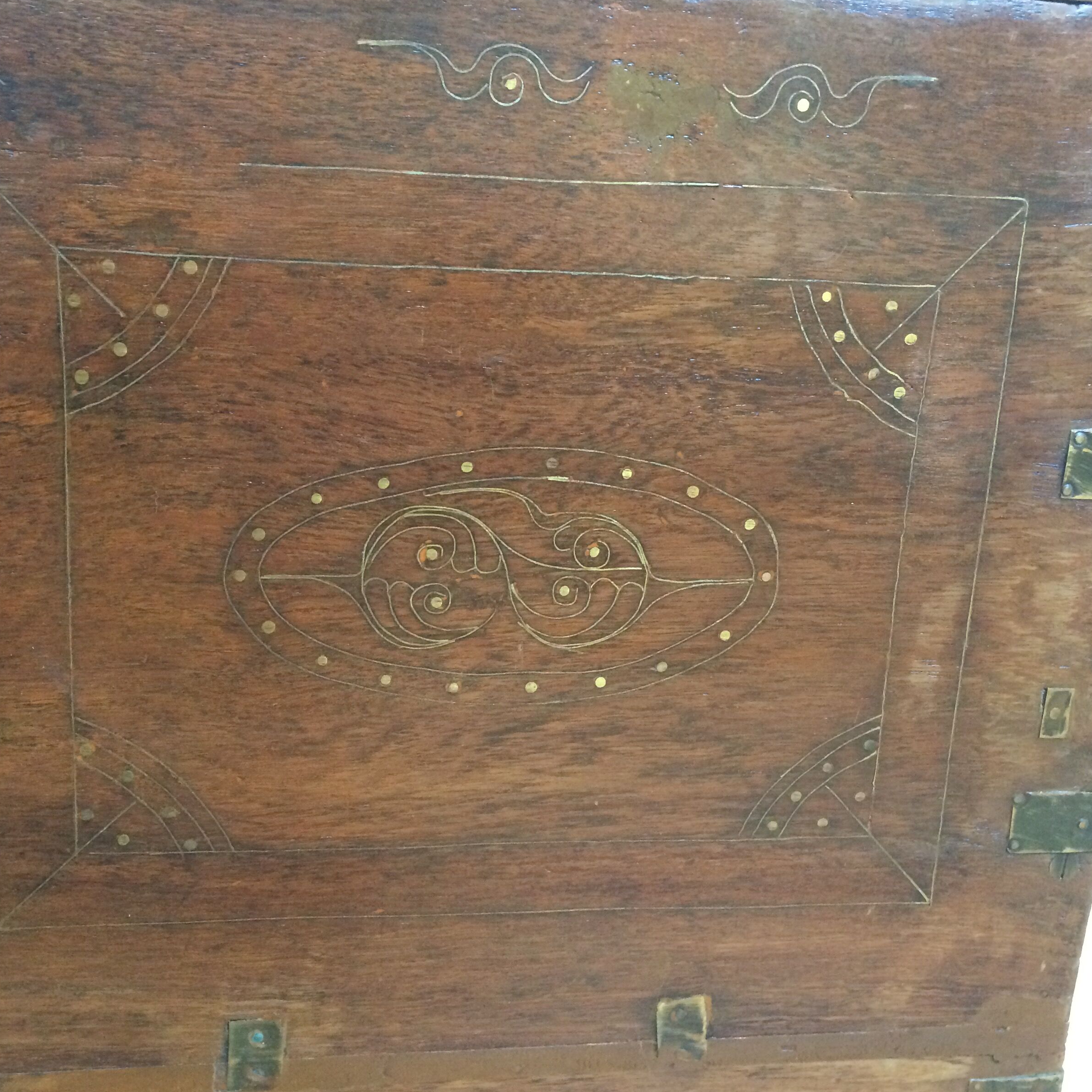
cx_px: 469
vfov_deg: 47.2
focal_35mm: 35
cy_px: 545
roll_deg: -0.9
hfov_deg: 47.1
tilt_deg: -15.9
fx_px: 1249
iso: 320
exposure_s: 1/33
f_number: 2.2
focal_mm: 4.15
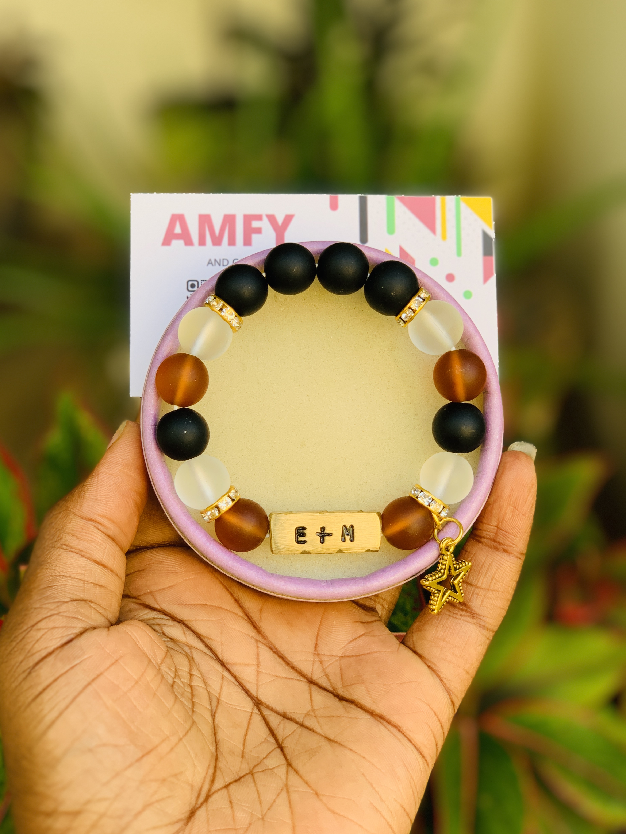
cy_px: 422
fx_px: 1278
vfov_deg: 36.2
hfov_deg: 27.5
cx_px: 311
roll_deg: -0.9
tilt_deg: -20.4
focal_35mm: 53
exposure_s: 1/122
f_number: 2.4
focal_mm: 6
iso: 20
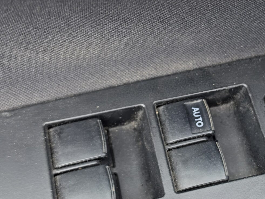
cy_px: 88
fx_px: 459
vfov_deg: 24.4
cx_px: 177
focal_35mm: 60
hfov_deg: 31.9
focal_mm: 6.5
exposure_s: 1/180
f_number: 1.4
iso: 32
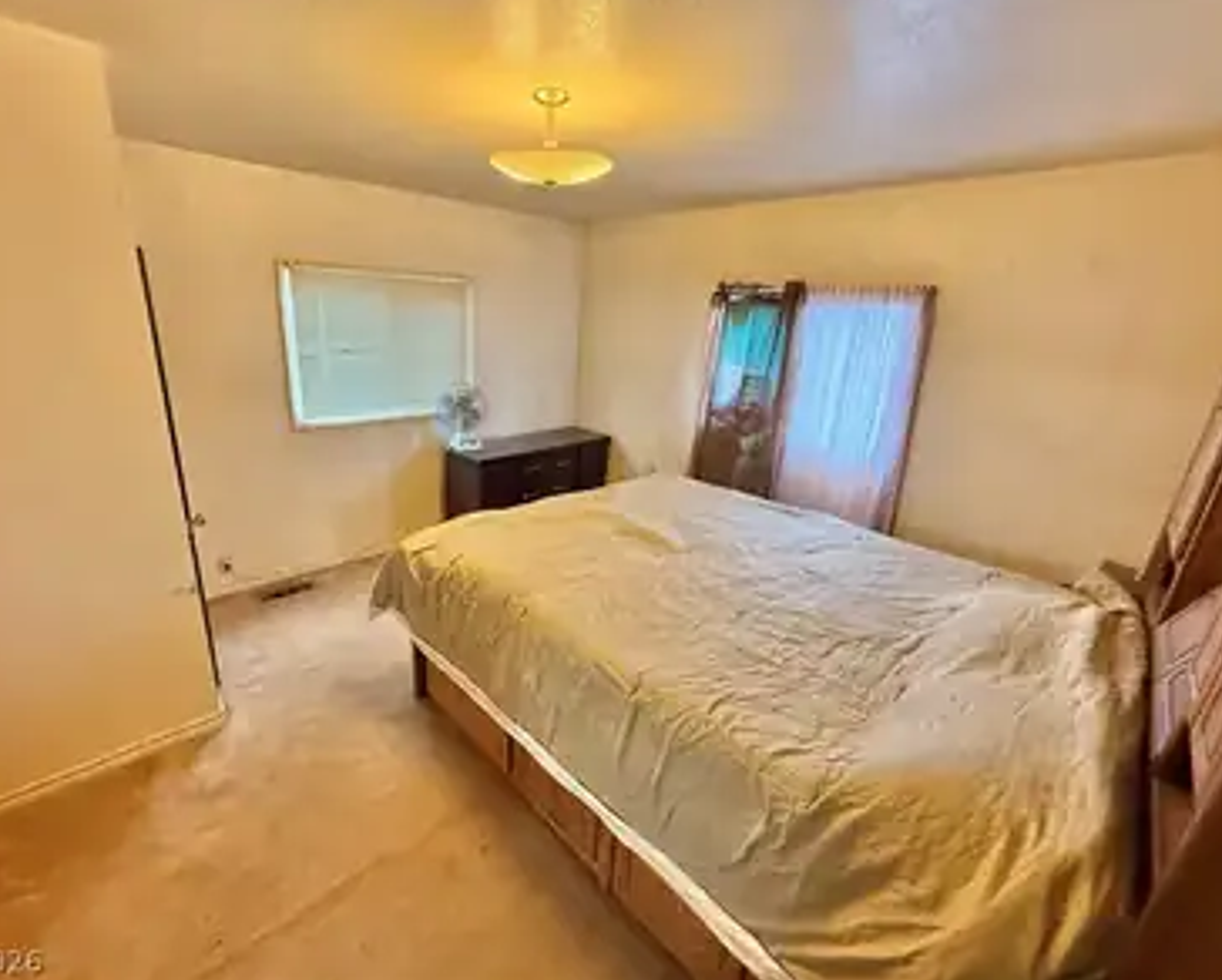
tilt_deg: -17.4
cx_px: 571
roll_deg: -3.2
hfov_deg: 96.6
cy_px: 480
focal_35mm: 15
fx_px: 543
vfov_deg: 84.1
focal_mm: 2.22
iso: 400
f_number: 2.2
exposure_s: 1/60
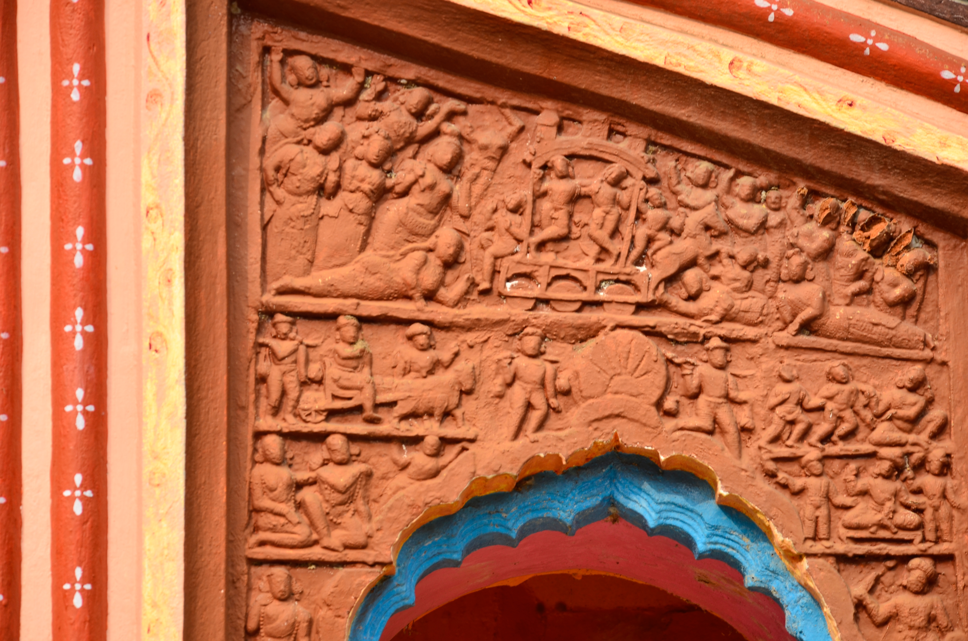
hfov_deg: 13.1
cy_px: 320
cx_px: 484
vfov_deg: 8.7
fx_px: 4226
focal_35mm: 158
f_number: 8
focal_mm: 105
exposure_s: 1/160
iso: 125
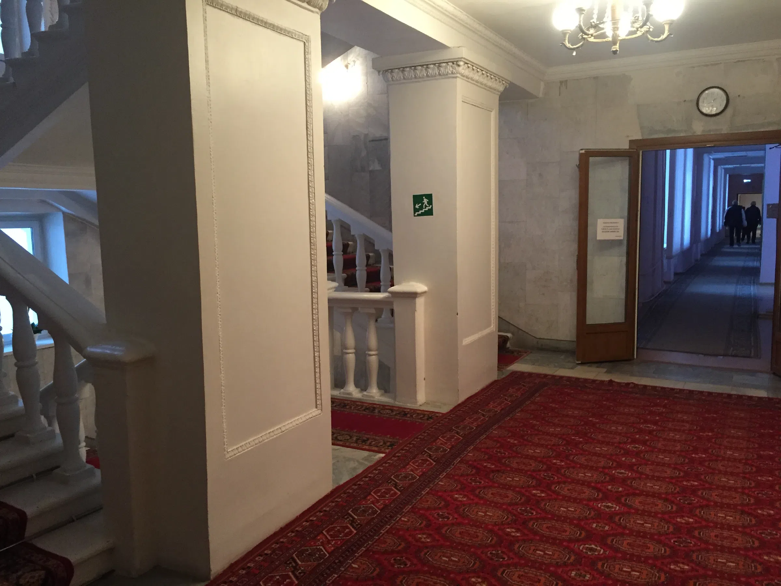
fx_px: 654
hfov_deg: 61.7
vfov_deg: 48.2
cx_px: 390
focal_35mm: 29
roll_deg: +0.3
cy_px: 293
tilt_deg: -6.8
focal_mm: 4.15
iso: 250
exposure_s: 1/20
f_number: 2.2
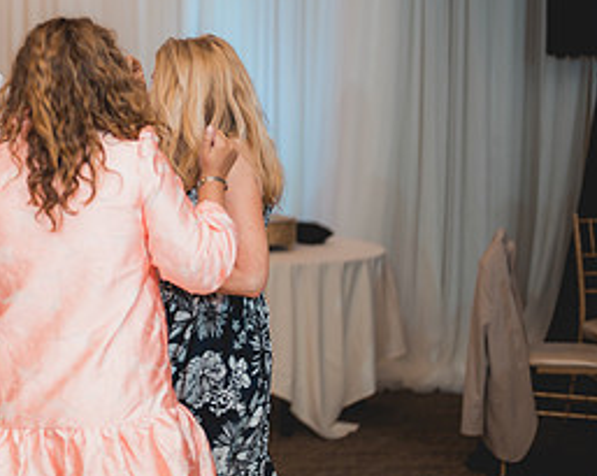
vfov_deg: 14.5
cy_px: 180
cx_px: -5
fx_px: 1871
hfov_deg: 17.7
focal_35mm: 106
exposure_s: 1/250
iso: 80
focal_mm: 50
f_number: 1.2
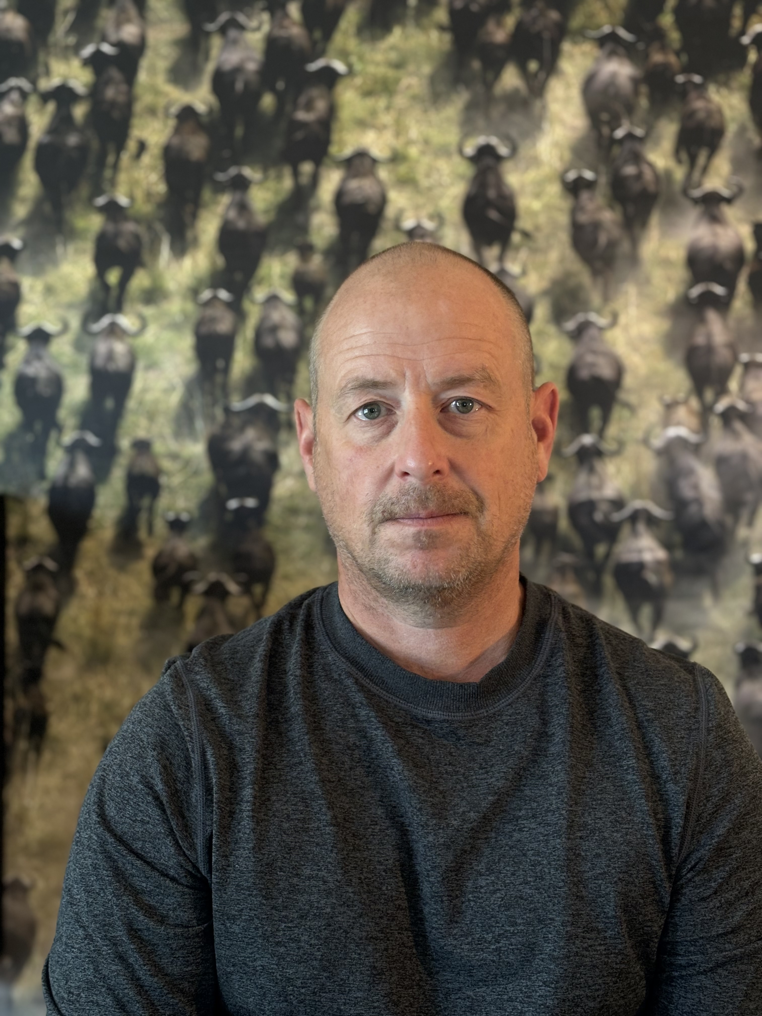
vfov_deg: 36.8
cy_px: 508
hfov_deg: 28.0
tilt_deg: -3.6
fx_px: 1526
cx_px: 381
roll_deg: -0.4
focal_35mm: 52
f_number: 1.6
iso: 160
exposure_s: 1/40
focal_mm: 5.96
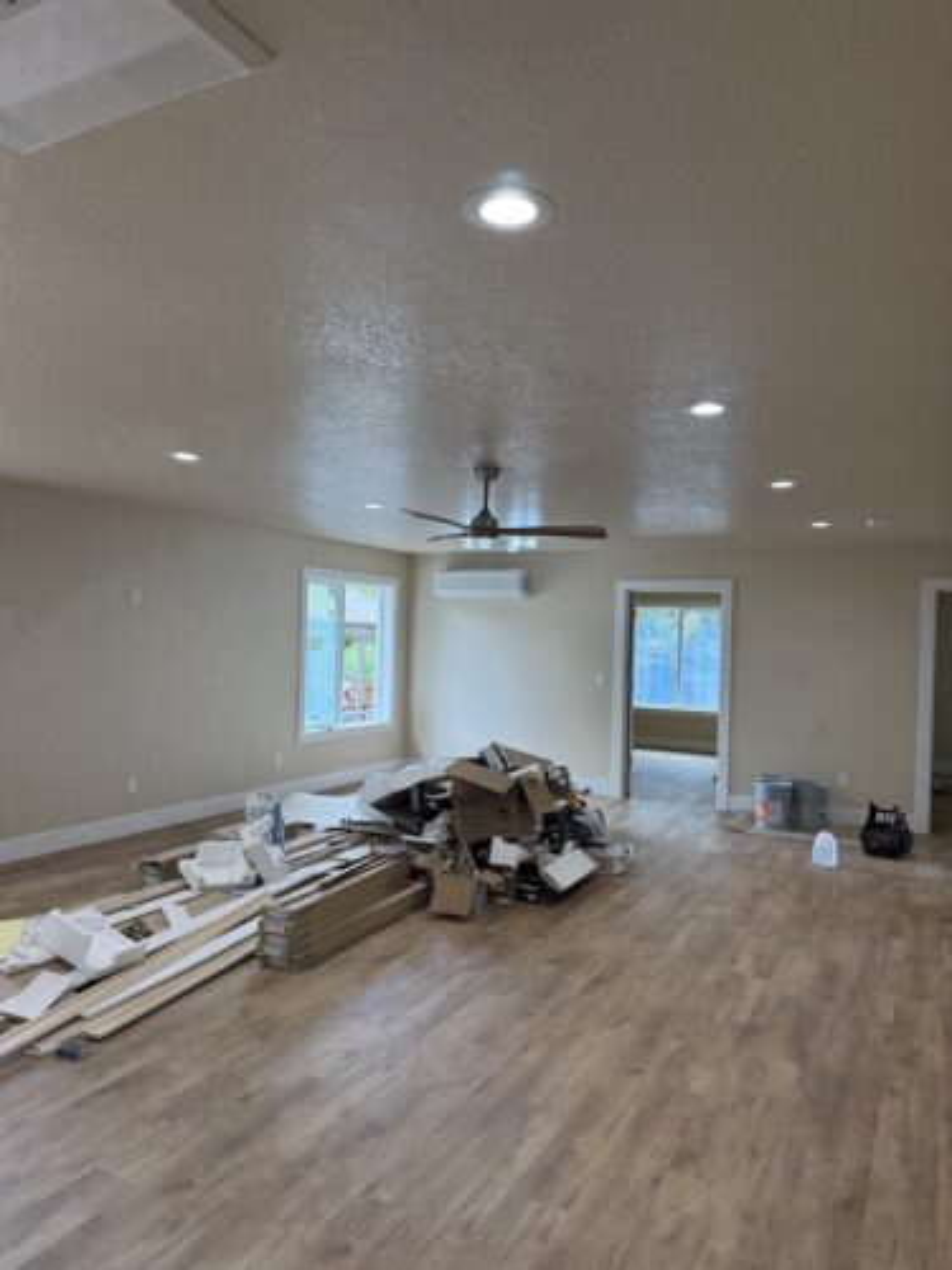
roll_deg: -2.3
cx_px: 476
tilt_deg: +0.0
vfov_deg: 71.6
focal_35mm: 24
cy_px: 635
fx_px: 880
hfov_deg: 56.8
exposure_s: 1/224
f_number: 1.78
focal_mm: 6.76
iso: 200
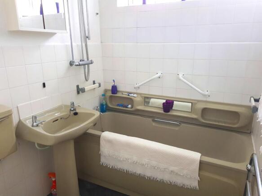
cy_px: 98
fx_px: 197
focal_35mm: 26
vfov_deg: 53.0
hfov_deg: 67.3
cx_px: 131
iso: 200
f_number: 1.7
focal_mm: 4.2
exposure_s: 1/13
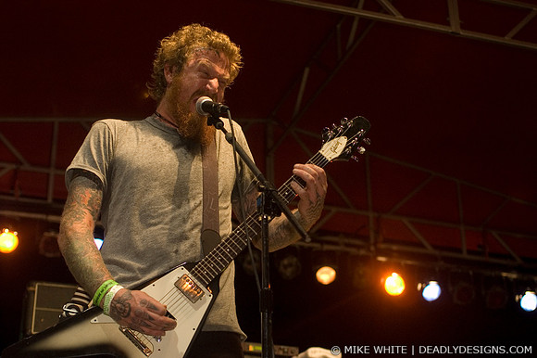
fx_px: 984
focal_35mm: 66
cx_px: 268
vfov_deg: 20.6
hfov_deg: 30.5
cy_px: 179
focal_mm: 44
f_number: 3.2
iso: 800
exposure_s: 1/100
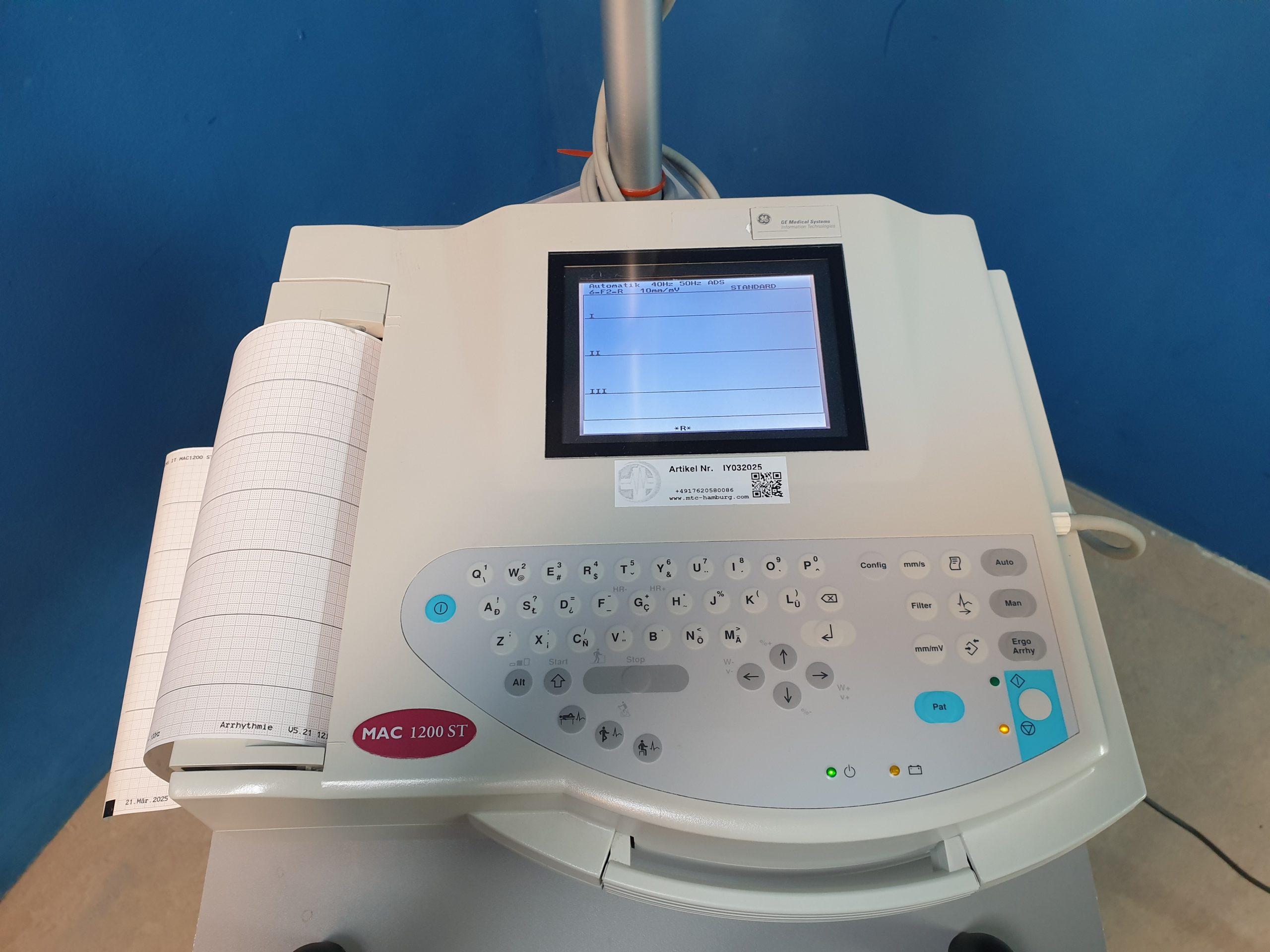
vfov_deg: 53.1
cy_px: 476
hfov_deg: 67.3
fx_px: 954
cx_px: 635
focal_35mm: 26
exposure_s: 1/50
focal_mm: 4.3
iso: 200
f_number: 2.4
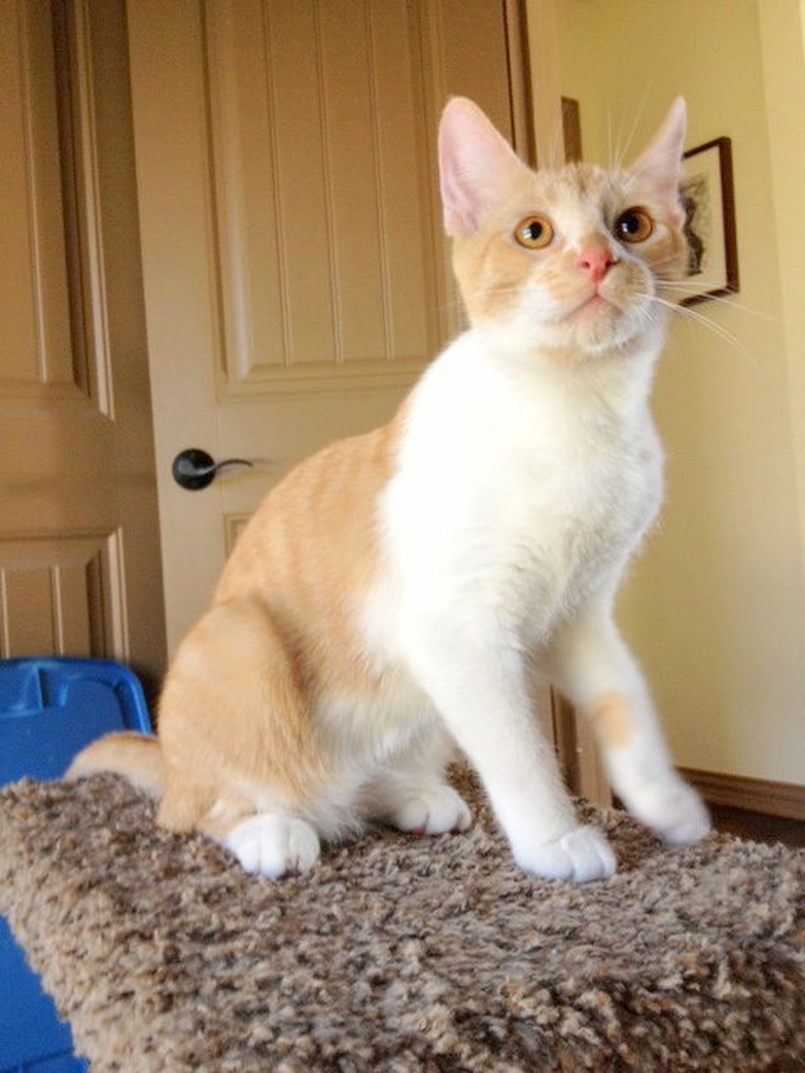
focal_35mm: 35
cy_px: 536
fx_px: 1085
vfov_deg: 52.6
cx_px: 402
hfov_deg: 40.7
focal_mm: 4.28
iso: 125
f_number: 2.4
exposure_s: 1/20
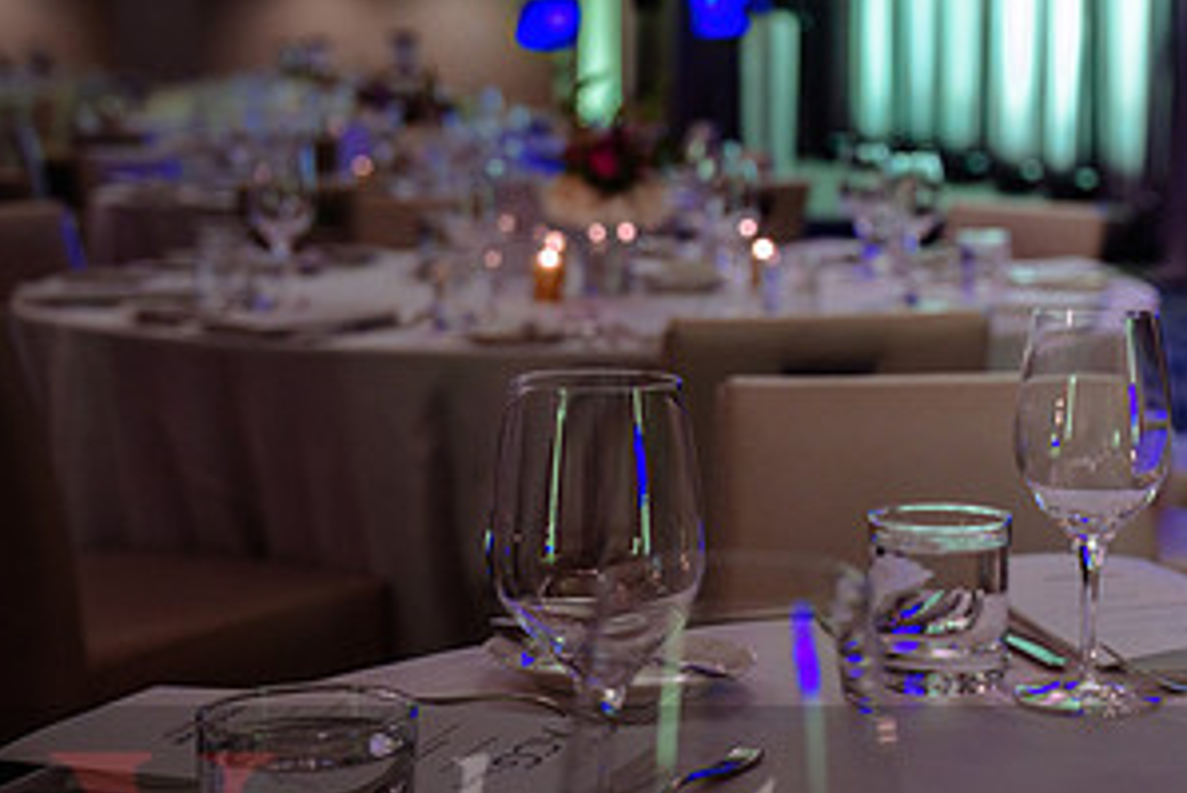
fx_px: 2507
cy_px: 293
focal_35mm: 76
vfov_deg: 17.9
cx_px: 988
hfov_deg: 26.0
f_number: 3.5
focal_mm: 38
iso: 800
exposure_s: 1/40
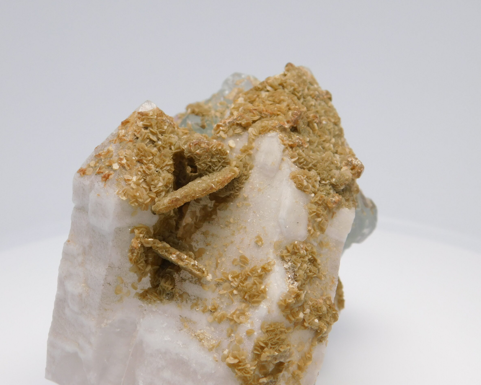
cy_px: 191
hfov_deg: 34.7
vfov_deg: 28.1
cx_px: 244
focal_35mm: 54
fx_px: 769
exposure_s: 1/200
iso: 125
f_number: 3.8
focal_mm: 9
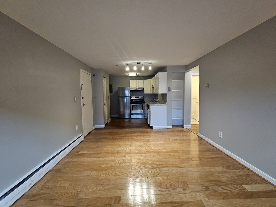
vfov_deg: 85.7
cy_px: 102
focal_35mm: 14
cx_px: 139
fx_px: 112
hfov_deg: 102.1
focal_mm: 2.2
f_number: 2.2
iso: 200
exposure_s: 1/60
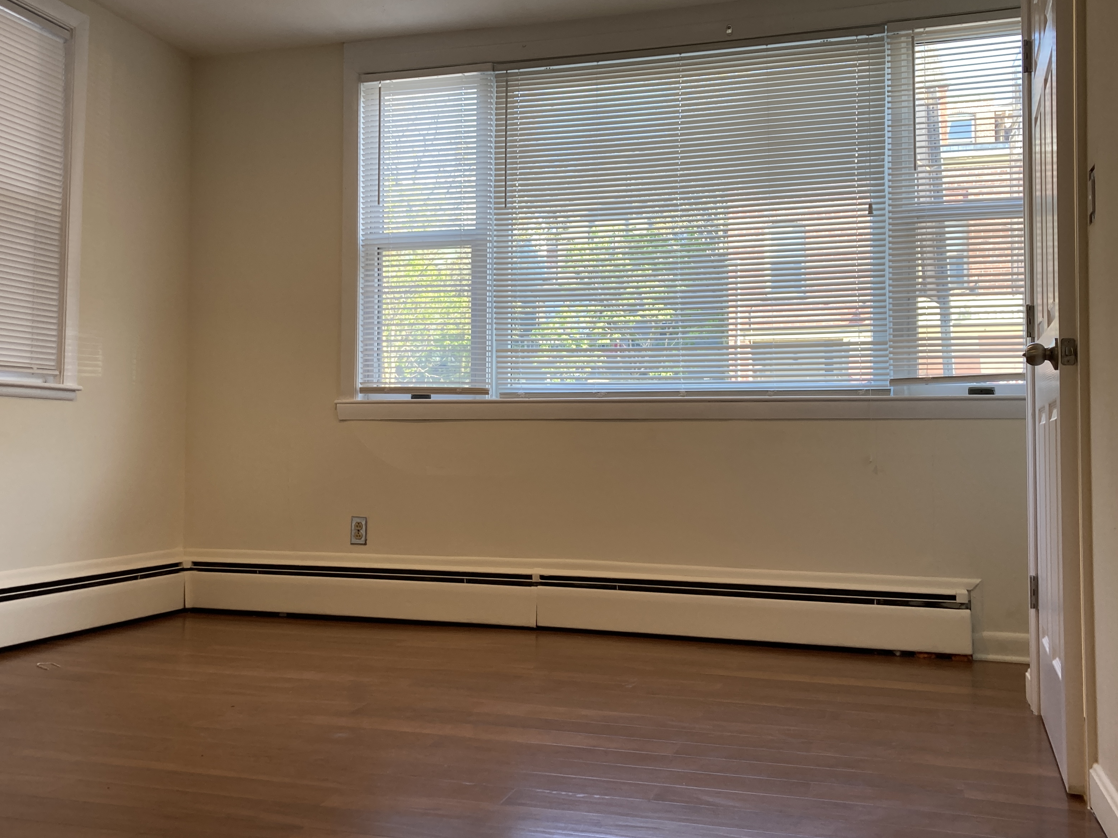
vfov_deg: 39.6
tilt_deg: +3.0
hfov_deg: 51.3
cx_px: 505
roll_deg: +0.1
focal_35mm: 36
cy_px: 394
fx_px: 1163
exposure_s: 1/120
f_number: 1.8
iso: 64
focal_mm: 3.99
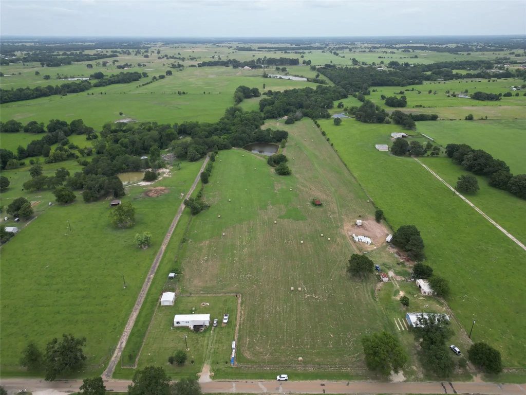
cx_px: 263
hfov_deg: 71.6
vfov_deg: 56.8
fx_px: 365
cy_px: 198
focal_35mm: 24
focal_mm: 6.72
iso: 130
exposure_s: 1/2500
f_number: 1.7
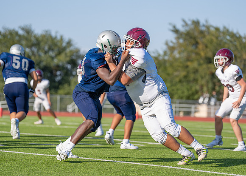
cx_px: 134
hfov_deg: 13.2
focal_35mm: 152
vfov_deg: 9.4
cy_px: 86
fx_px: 1063
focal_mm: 132
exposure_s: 1/2000
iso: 160
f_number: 2.8
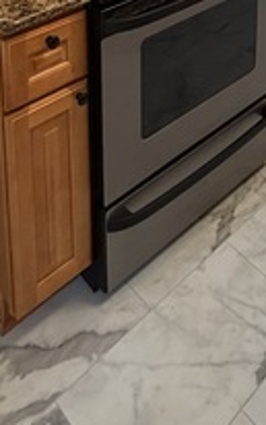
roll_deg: -1.6
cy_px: -154
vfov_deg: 30.7
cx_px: 184
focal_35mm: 48
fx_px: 556
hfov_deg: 26.7
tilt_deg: -10.5
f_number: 2.2
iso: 320
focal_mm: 2.22
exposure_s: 1/60
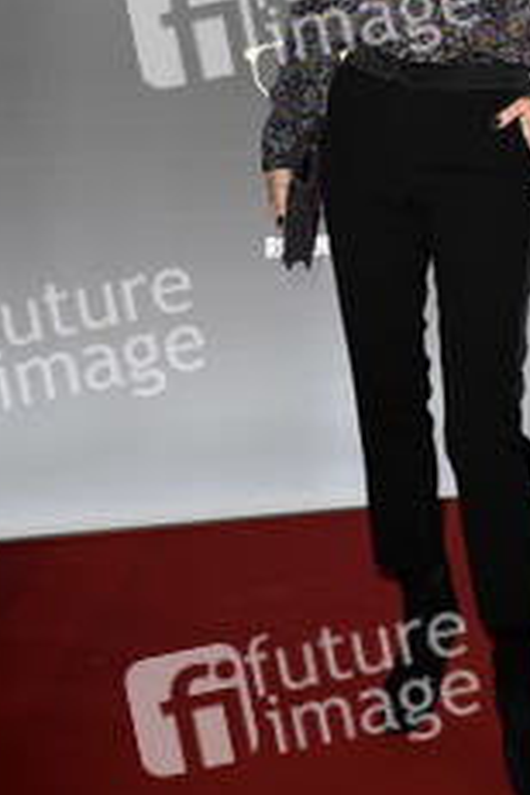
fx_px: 1833
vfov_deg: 24.2
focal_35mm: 83
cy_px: 179
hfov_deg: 16.4
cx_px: 403
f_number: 6.3
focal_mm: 32
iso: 1600
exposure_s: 1/60
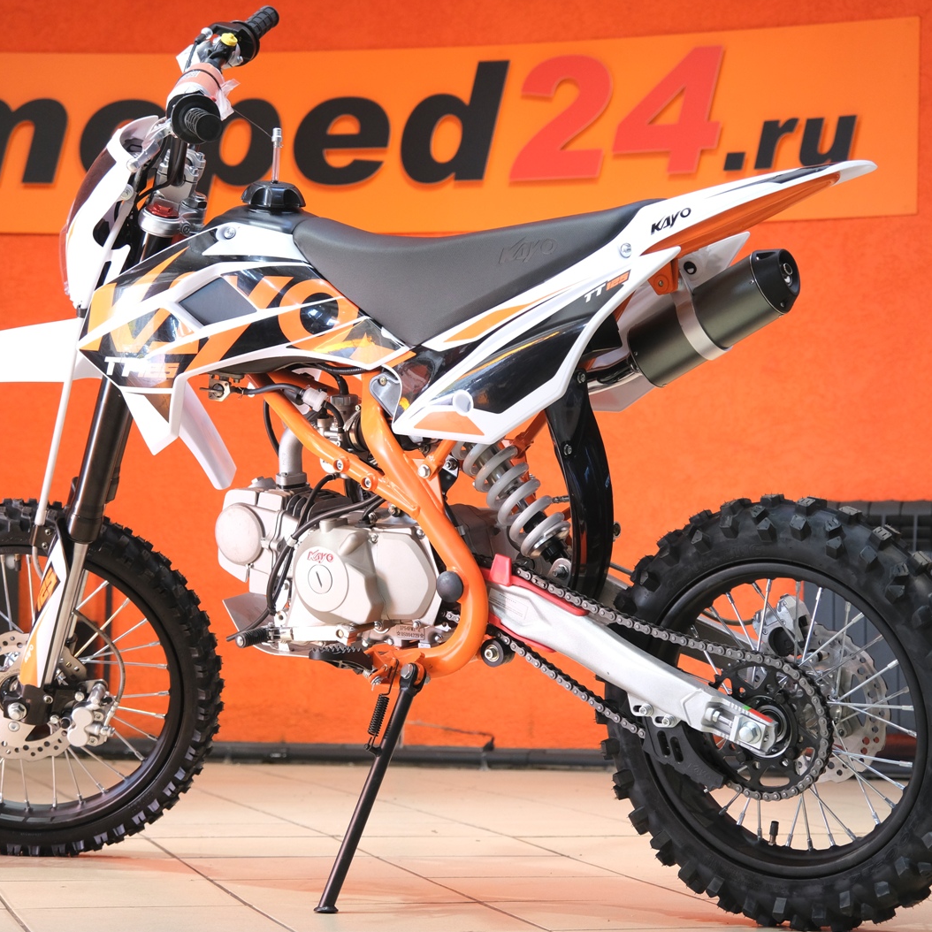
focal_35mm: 80
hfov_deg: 21.6
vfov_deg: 21.7
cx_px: 419
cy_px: 469
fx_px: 2437
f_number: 4
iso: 1250
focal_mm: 41.1
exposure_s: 1/100
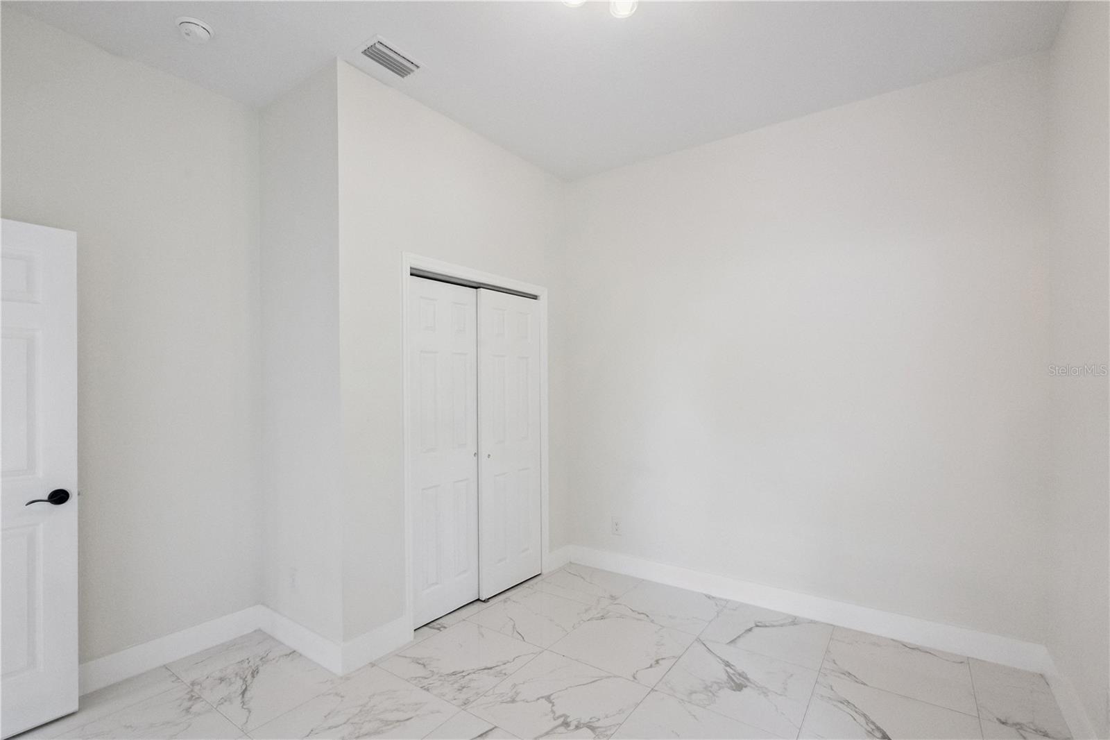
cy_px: 370
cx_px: 555
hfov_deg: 96.7
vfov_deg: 73.7
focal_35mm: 16
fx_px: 493
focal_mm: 16
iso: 8000
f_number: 10
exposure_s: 1/160
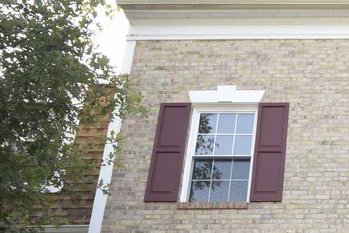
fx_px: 627
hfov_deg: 26.5
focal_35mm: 65
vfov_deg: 19.2
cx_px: 449
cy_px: 314
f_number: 5.6
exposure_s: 1/125
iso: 320
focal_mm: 13
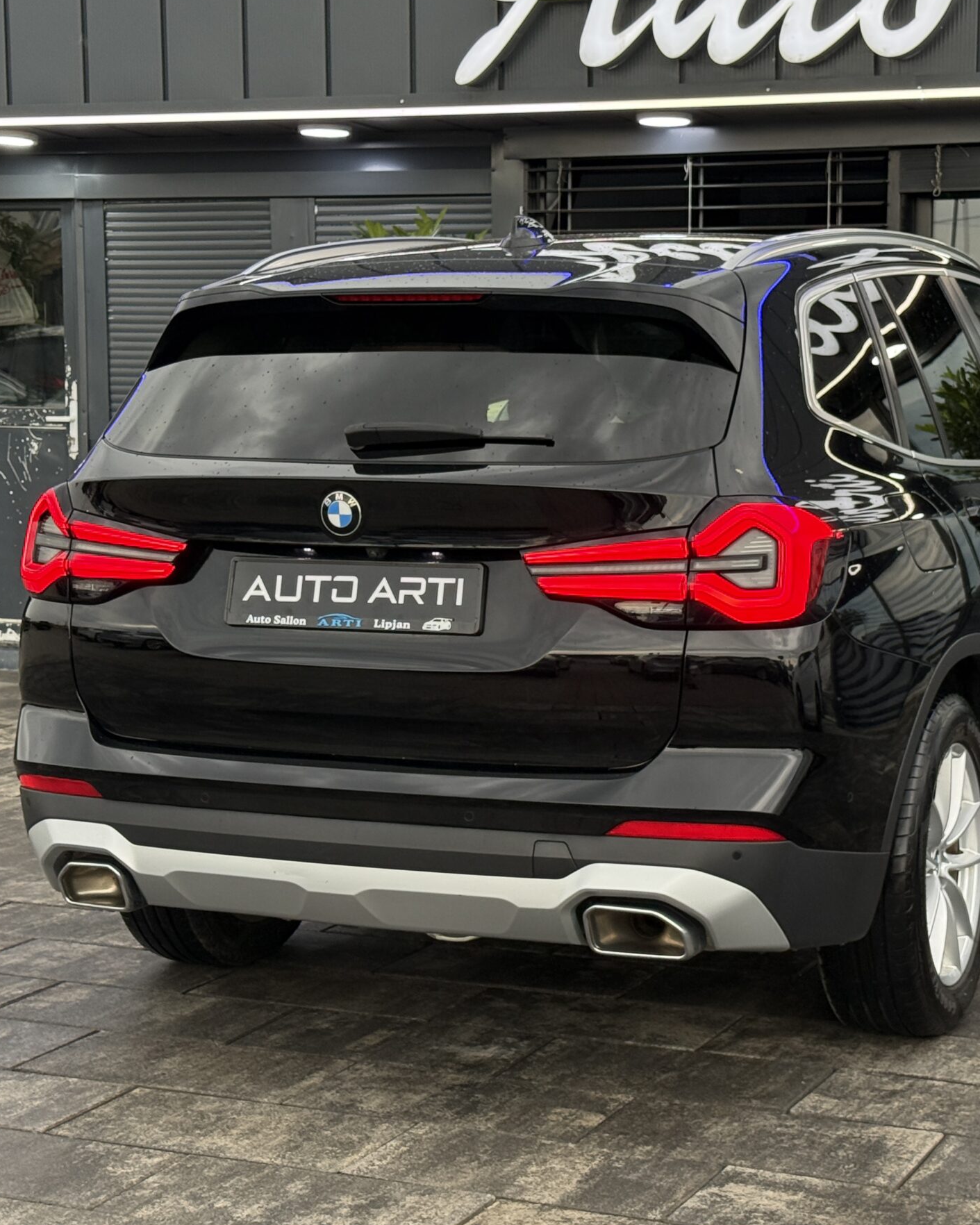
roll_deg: -0.6
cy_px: 568
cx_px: 624
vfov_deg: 27.9
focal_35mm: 68
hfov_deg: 22.4
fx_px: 2466
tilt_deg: -4.7
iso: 200
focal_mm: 6.76
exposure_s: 1/128
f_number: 1.78
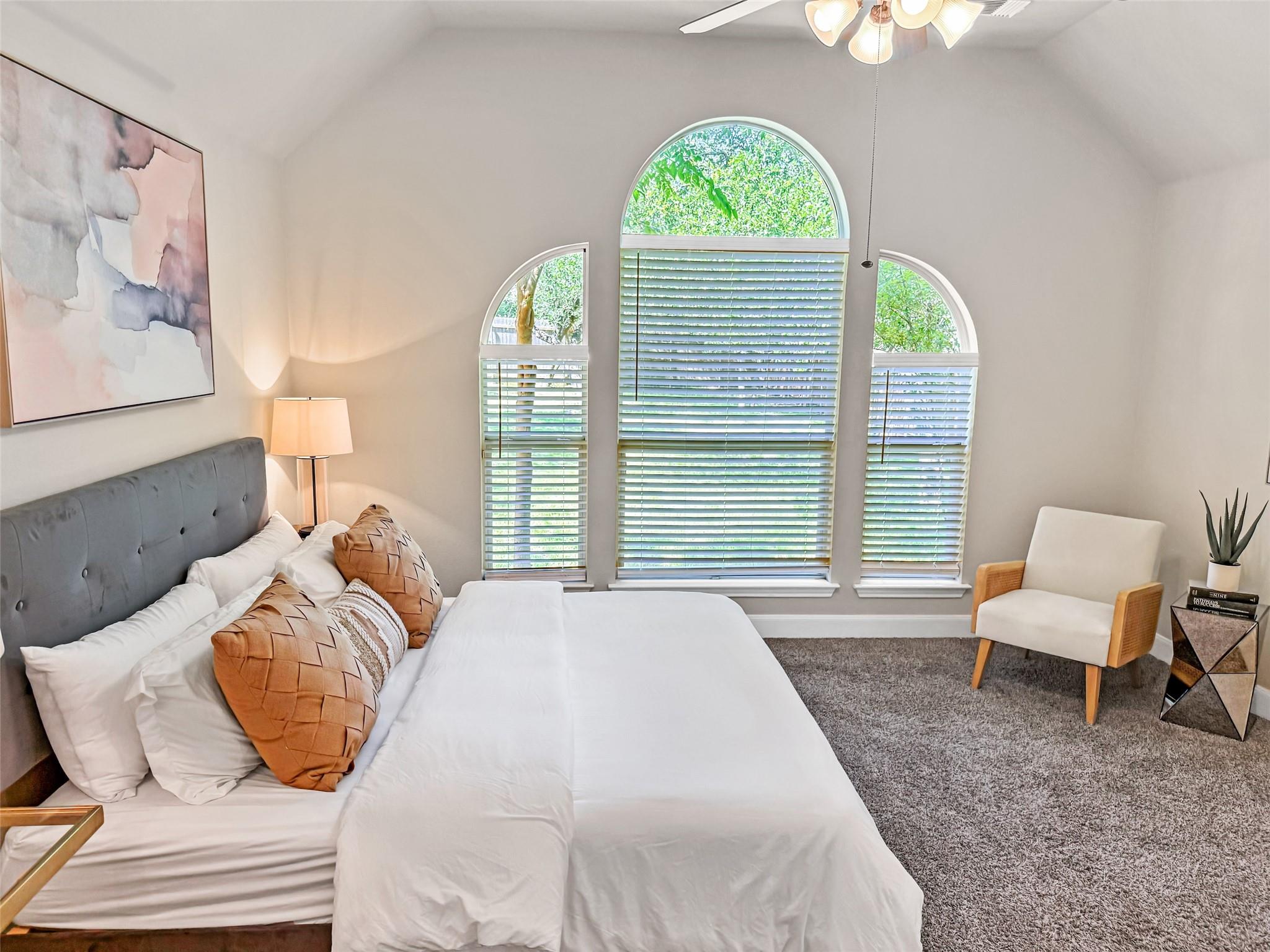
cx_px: 635
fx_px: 881
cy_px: 476
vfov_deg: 56.8
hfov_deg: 71.6
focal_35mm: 24
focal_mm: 6.76
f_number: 1.8
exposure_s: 1/120
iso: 100
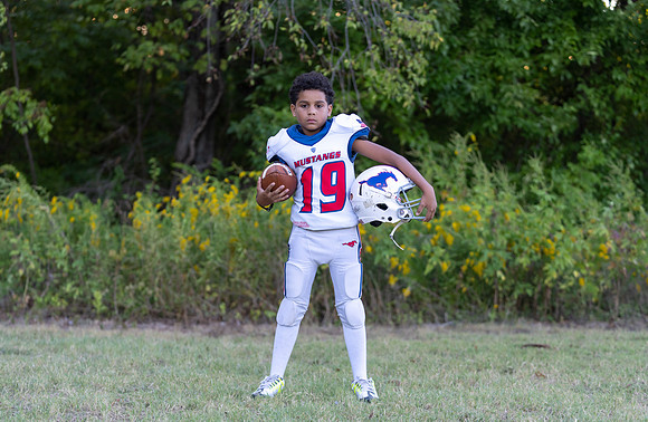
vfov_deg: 16.1
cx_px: 308
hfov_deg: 24.5
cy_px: 226
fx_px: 1490
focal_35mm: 83
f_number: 2.8
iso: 320
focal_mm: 79
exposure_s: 1/320
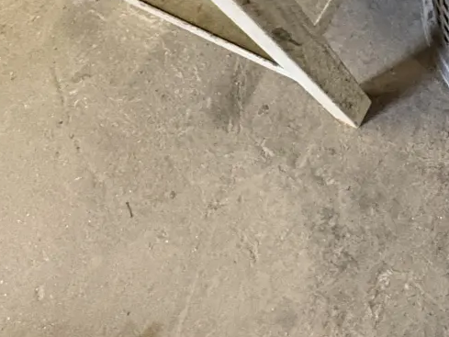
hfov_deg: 28.8
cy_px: -253
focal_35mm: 55
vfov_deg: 20.1
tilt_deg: -53.2
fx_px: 714
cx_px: 578
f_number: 2.2
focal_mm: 2.22
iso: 800
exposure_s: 1/50
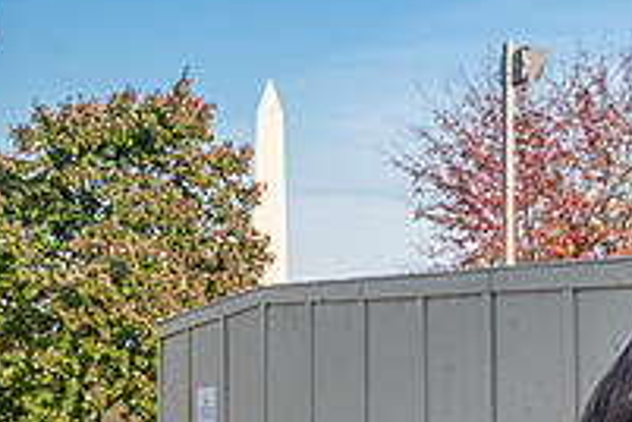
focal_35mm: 127
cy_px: 361
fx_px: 2229
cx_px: -192
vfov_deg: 10.7
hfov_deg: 15.4
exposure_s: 1/500
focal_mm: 44
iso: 500
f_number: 11
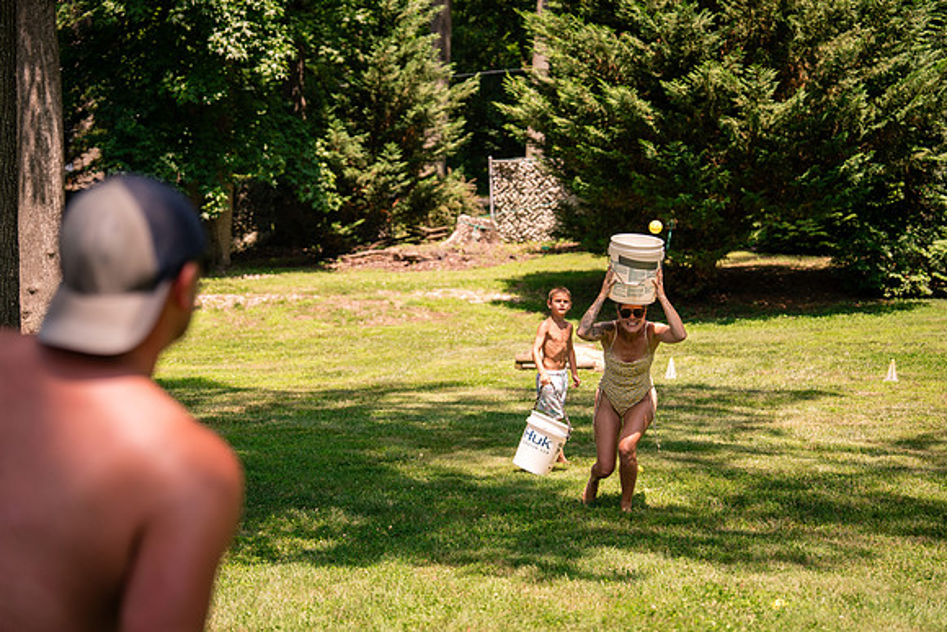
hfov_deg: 28.8
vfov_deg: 19.5
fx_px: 1842
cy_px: 316
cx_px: 474
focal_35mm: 70
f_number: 2.8
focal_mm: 70
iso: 400
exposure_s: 1/3200
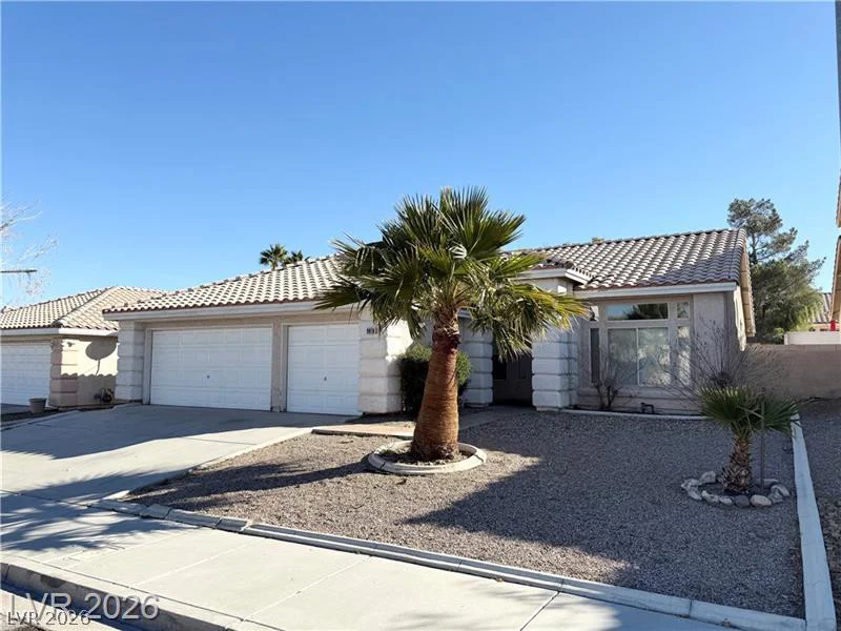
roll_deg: -0.2
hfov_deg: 71.6
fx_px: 583
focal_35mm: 24
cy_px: 316
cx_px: 420
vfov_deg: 56.8
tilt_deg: +3.8
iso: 80
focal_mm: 6.76
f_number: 1.78
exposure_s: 1/4167
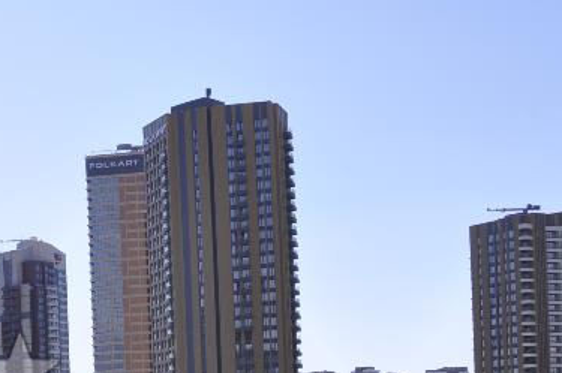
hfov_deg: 26.0
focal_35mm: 72
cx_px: -51
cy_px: 460
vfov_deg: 17.9
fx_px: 1123
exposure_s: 1/200
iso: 200
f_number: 14
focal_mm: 18
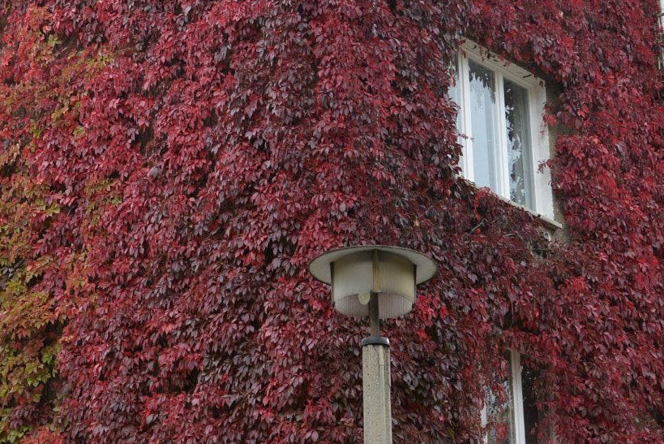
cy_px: 24
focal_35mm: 95
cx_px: 264
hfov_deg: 21.4
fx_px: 1753
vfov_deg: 14.2
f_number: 5.6
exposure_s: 1/125
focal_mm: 38
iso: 250
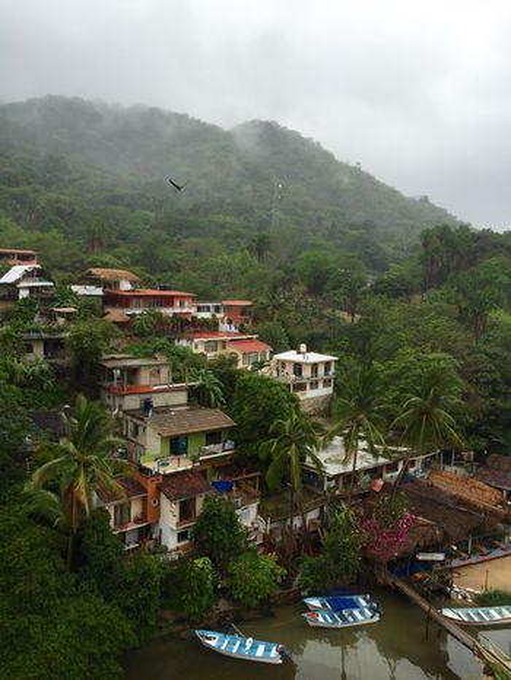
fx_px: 570
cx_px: 256
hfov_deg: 48.3
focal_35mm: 29
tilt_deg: -7.2
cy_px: 340
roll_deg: -2.6
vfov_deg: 61.6
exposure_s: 1/775
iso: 32
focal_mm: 4.15
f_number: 2.2
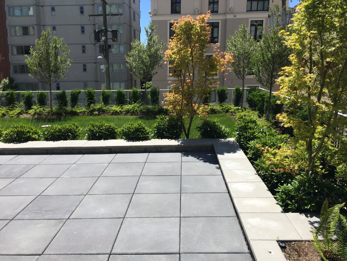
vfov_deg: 48.2
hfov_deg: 61.7
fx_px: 291
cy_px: 130
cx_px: 174
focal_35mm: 29
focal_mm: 4.15
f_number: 2.2
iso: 32
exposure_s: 1/1647
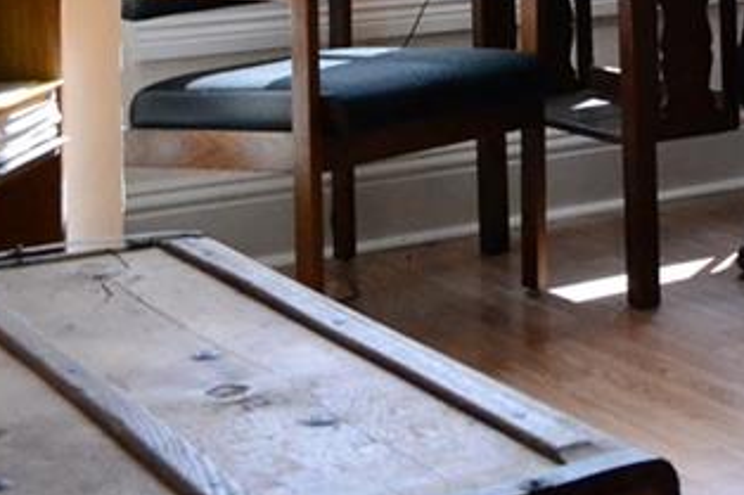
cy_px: -282
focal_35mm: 88
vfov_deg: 14.3
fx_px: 1818
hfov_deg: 20.3
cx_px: 1069
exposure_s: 1/640
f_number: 6.3
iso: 3200
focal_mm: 18
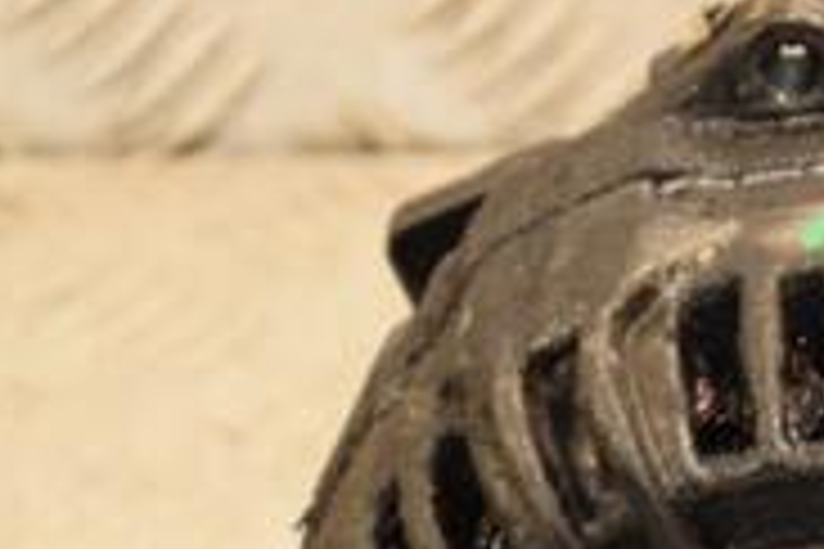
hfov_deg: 4.5
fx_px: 10368
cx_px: 824
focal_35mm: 453
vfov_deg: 3.0
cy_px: 698
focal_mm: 92
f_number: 5.6
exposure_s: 1/100
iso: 800
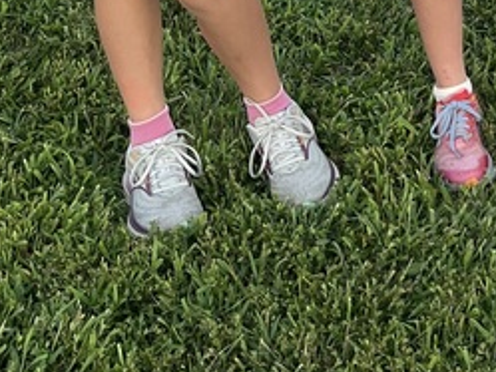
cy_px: -412
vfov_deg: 12.1
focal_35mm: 107
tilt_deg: -12.7
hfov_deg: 17.3
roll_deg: -0.5
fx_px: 1534
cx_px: 637
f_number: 1.6
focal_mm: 5.1
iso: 50
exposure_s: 1/324
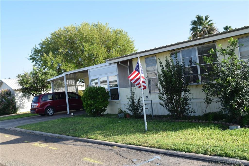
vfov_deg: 34.2
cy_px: 83
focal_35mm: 39
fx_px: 270
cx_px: 124
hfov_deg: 49.5
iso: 200
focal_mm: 26
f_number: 8
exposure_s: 1/250
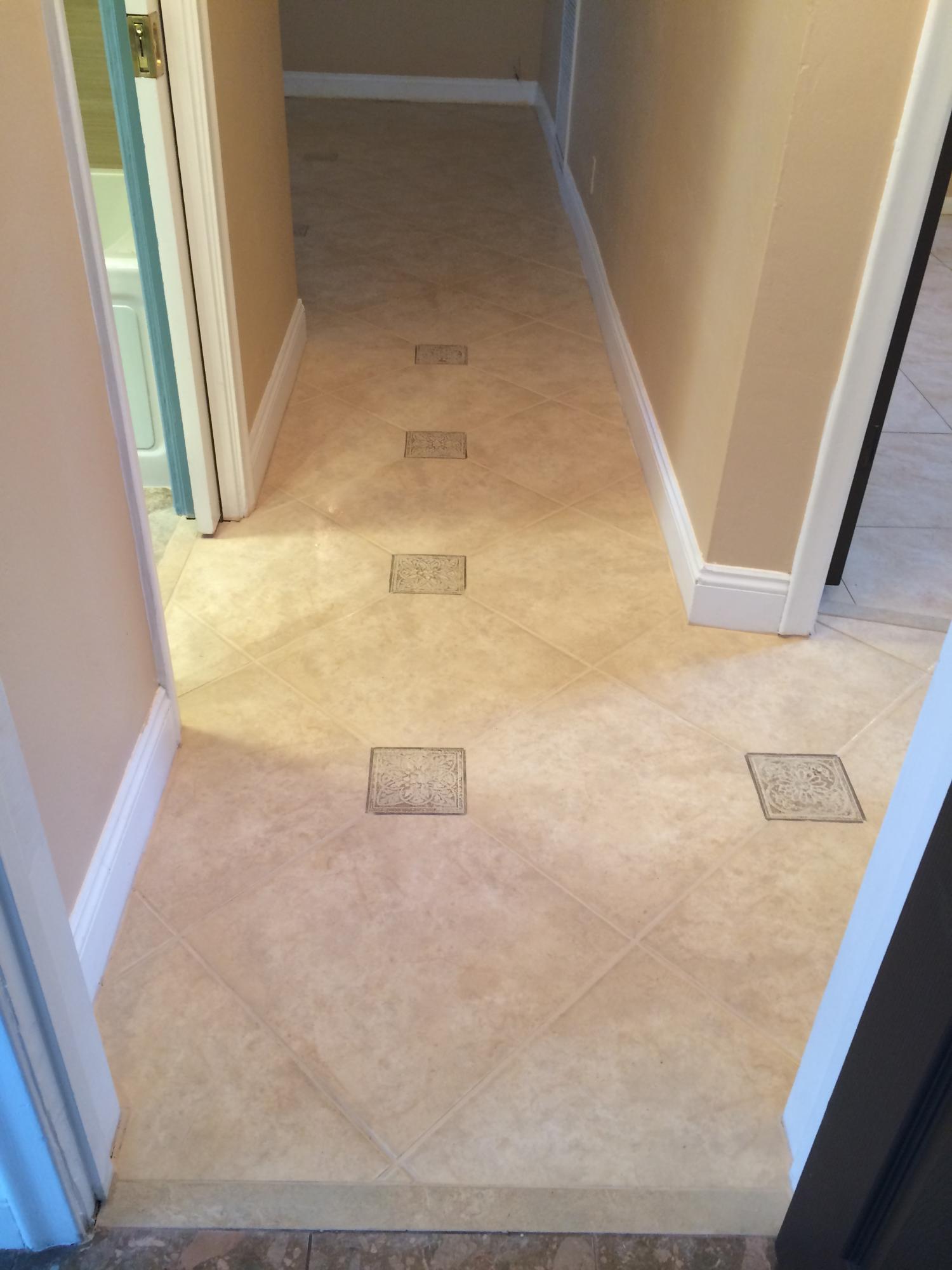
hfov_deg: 48.2
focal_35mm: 29
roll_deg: -0.3
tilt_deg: -35.9
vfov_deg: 61.7
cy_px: 635
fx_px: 1063
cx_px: 476
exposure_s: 1/30
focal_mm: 4.15
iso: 64
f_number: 2.2
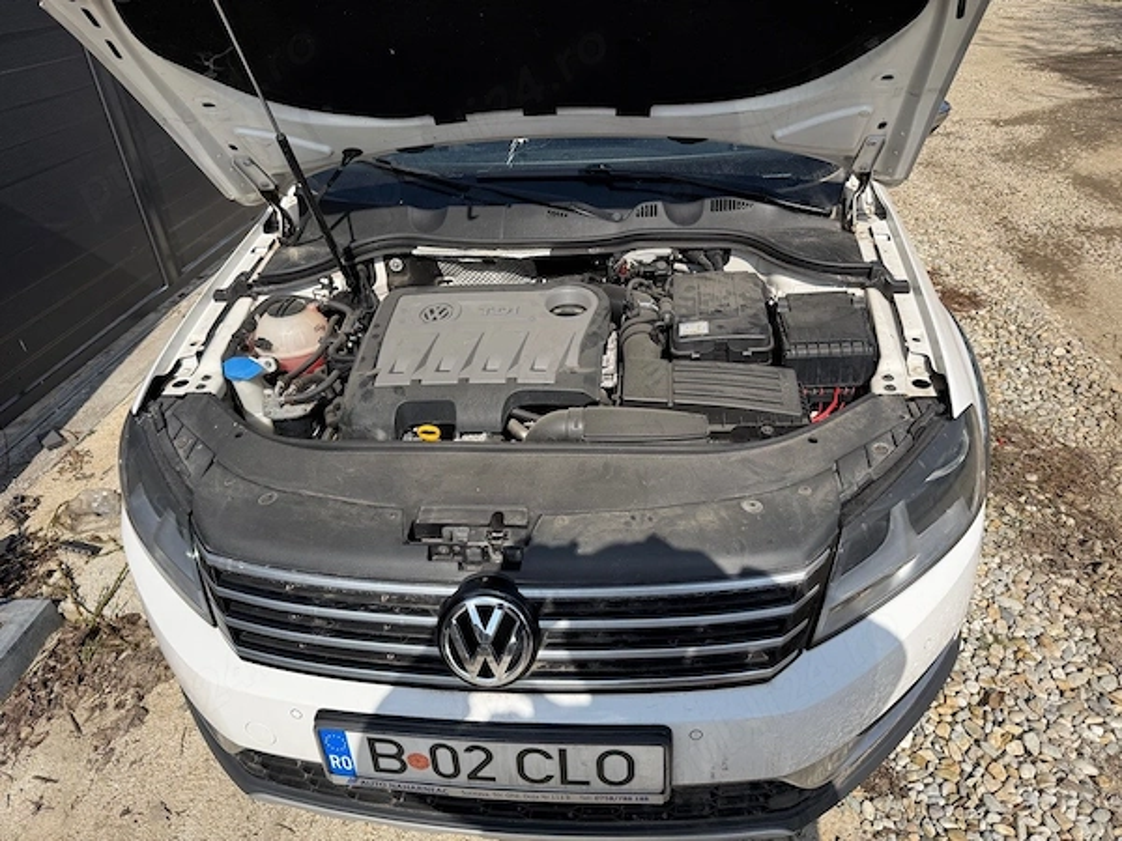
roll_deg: +5.6
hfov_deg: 71.6
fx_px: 778
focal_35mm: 24
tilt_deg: -29.5
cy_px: 420
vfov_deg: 56.8
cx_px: 561
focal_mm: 6.76
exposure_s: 1/4975
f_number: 1.78
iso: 80
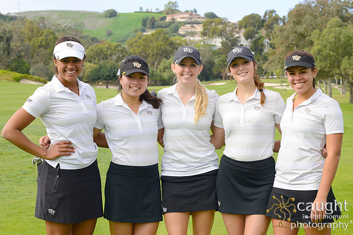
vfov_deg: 17.1
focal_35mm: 80
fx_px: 785
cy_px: 118
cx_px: 176
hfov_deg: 25.4
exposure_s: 1/250
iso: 250
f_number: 11
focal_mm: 80
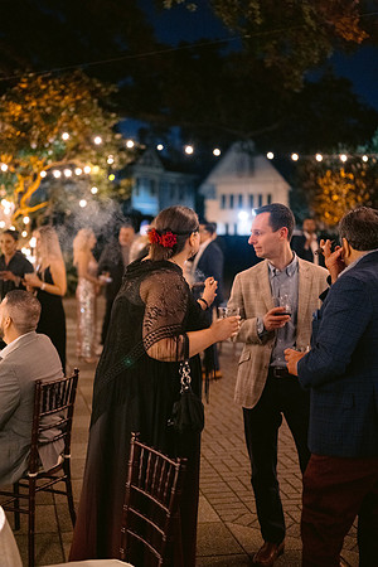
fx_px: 787
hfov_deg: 27.0
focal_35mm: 50
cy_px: 284
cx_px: 189
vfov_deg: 39.6
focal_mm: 50
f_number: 1.8
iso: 2000
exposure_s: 1/100
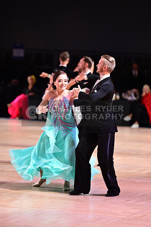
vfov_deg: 12.8
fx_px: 1008
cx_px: 76
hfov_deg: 8.6
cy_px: 114
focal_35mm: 160
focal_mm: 160
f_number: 2.8
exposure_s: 1/320
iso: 1600
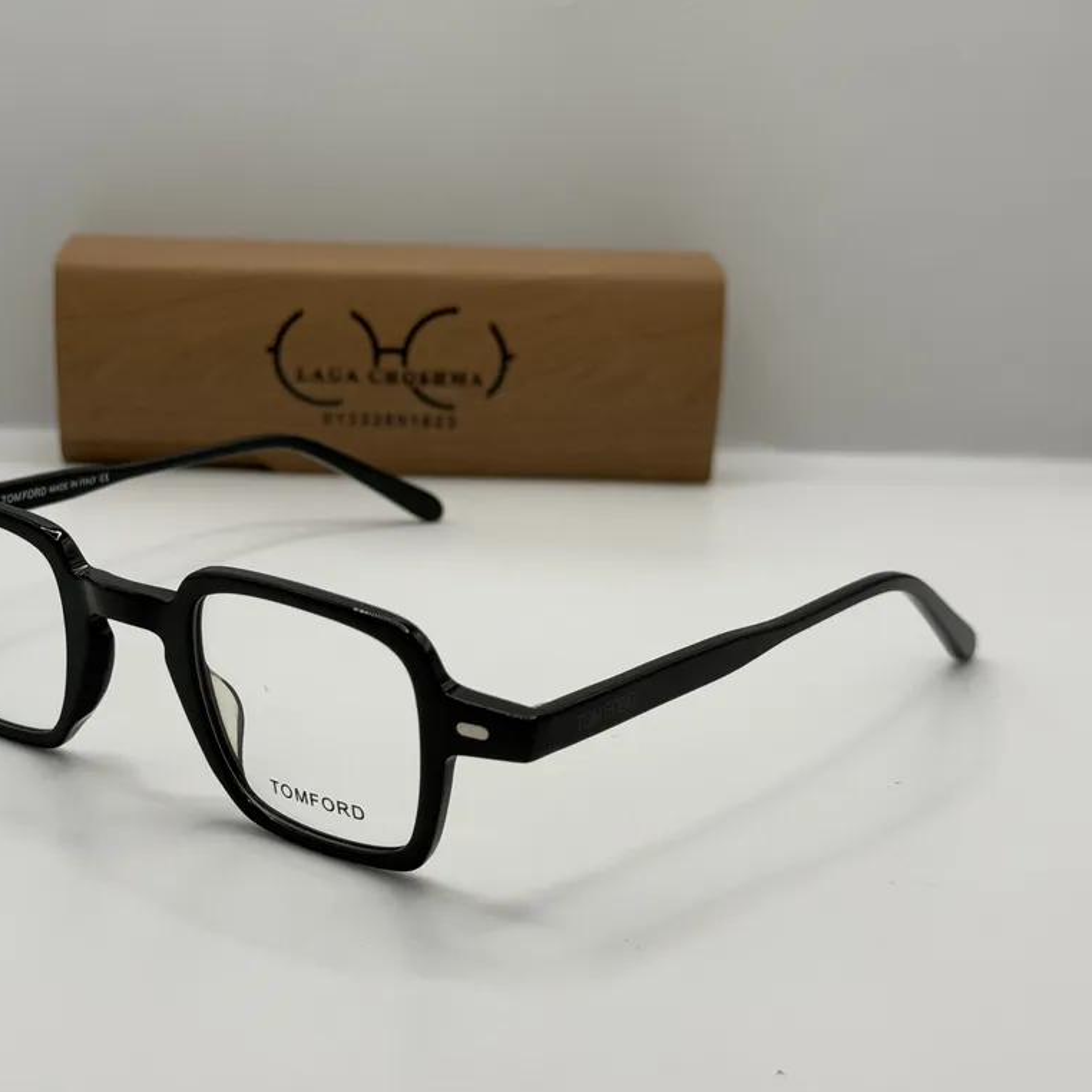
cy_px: 547
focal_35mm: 57
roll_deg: -0.7
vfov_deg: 30.0
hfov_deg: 29.9
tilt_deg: -16.7
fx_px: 2034
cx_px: 406
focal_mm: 6.76
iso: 80
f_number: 1.78
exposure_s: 1/549
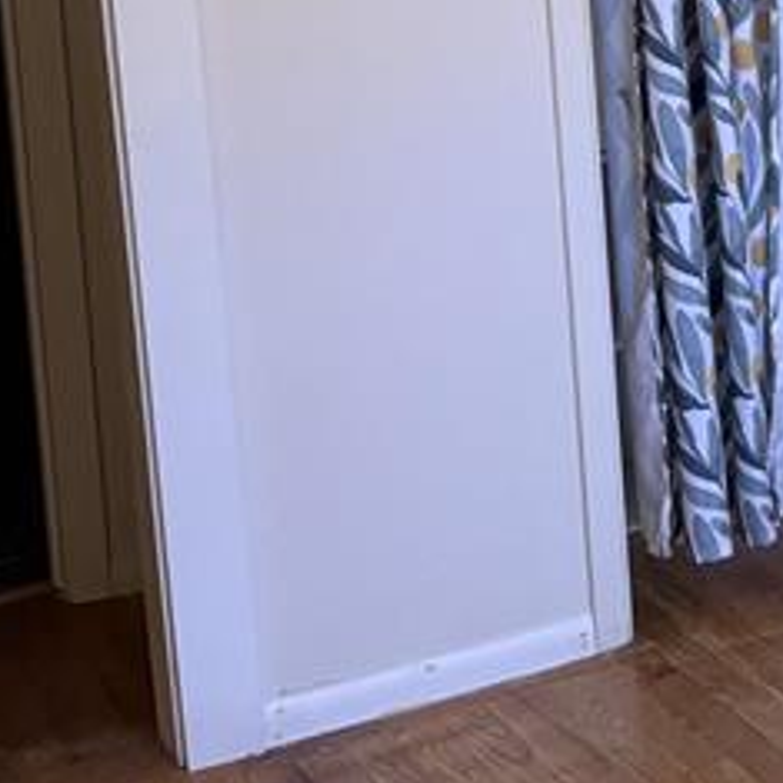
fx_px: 2559
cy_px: -113
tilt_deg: -8.3
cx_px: 1673
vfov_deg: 16.8
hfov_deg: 14.0
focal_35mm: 100
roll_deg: +1.1
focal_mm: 5.96
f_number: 1.6
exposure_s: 1/60
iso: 160
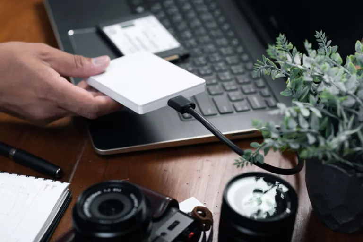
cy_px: 121
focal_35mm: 85
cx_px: 182
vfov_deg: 16.1
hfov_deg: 23.9
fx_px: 857
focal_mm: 85
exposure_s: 1/200
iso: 200
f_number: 4
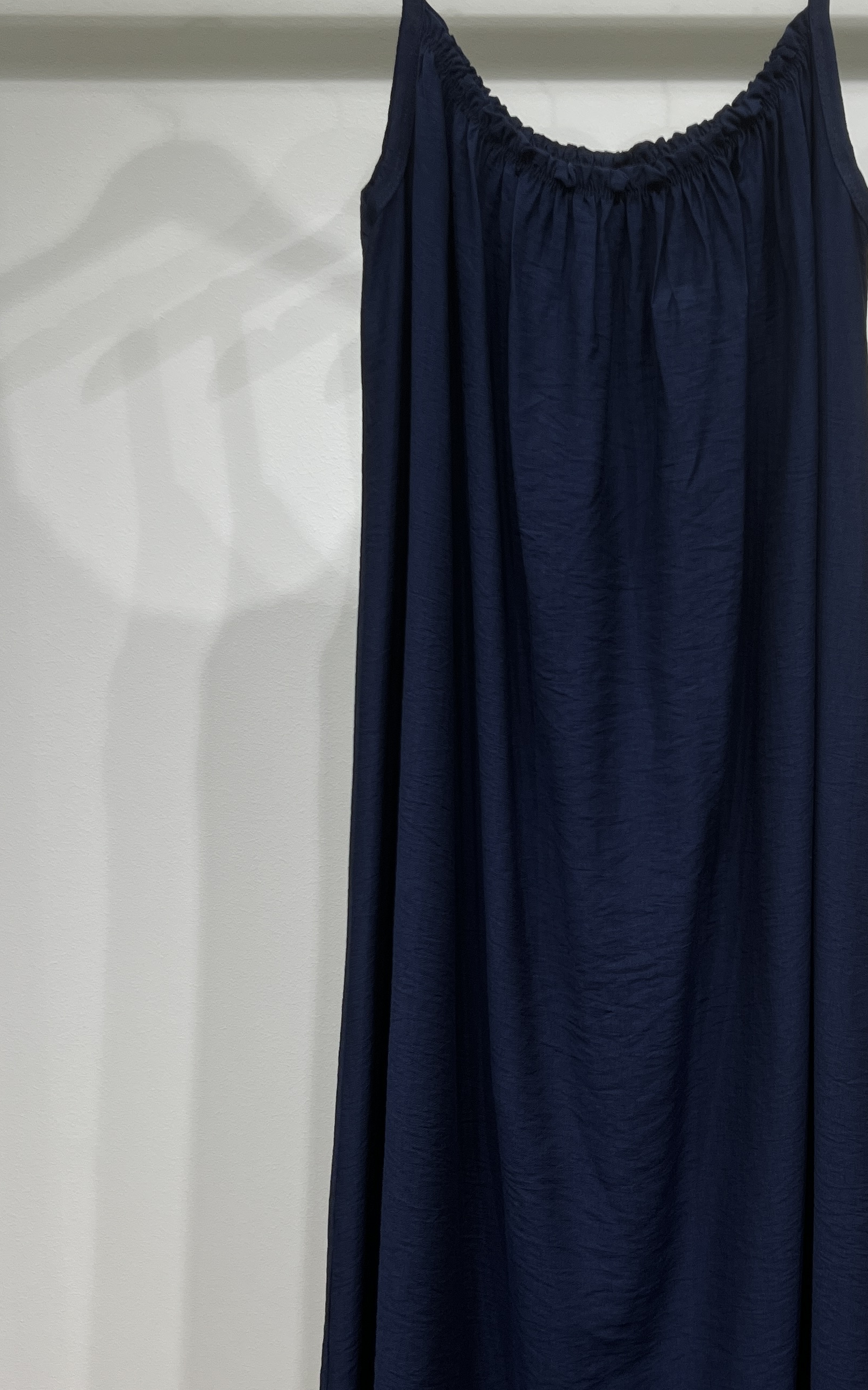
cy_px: 751
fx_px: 1628
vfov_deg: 46.2
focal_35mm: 43
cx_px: 637
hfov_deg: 29.5
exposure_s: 1/1112
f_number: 1.5
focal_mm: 5.7
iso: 50
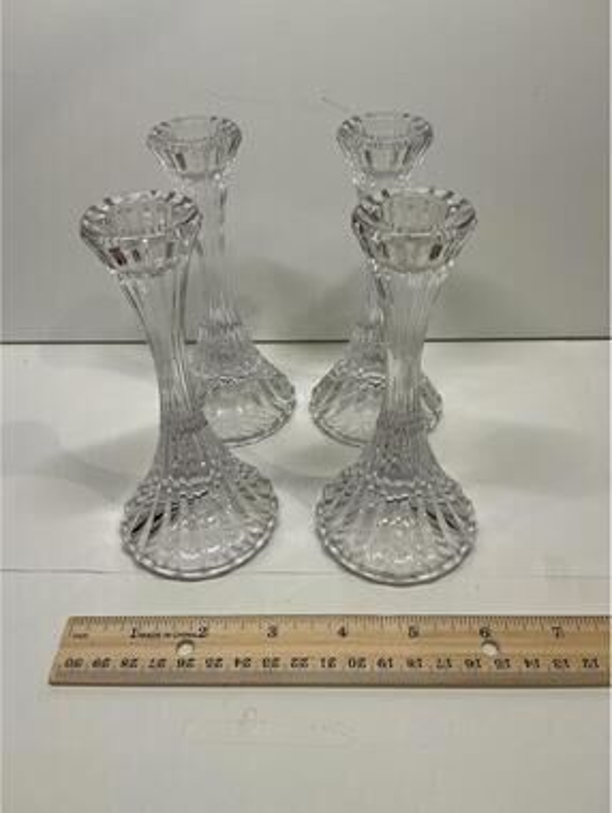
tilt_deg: -40.4
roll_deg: +3.0
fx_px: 682
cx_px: 306
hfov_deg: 48.3
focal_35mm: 29
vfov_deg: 61.6
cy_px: 406
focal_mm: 3
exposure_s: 1/120
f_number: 1.8
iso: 50
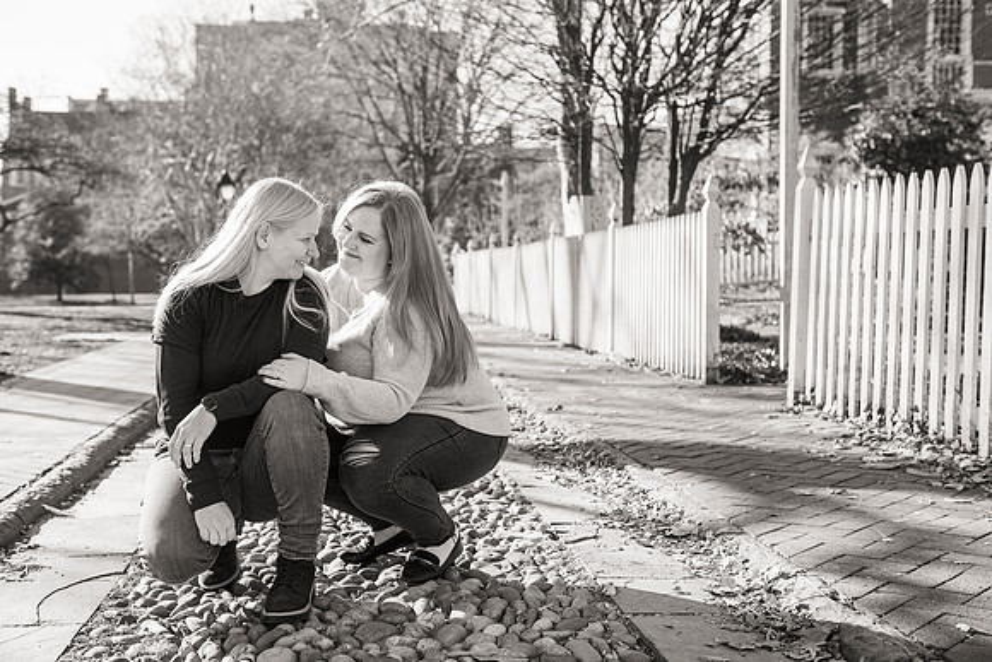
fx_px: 1367
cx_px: 479
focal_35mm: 50
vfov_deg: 27.2
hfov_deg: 39.9
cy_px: 320
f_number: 4
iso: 400
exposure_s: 1/1000
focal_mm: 48
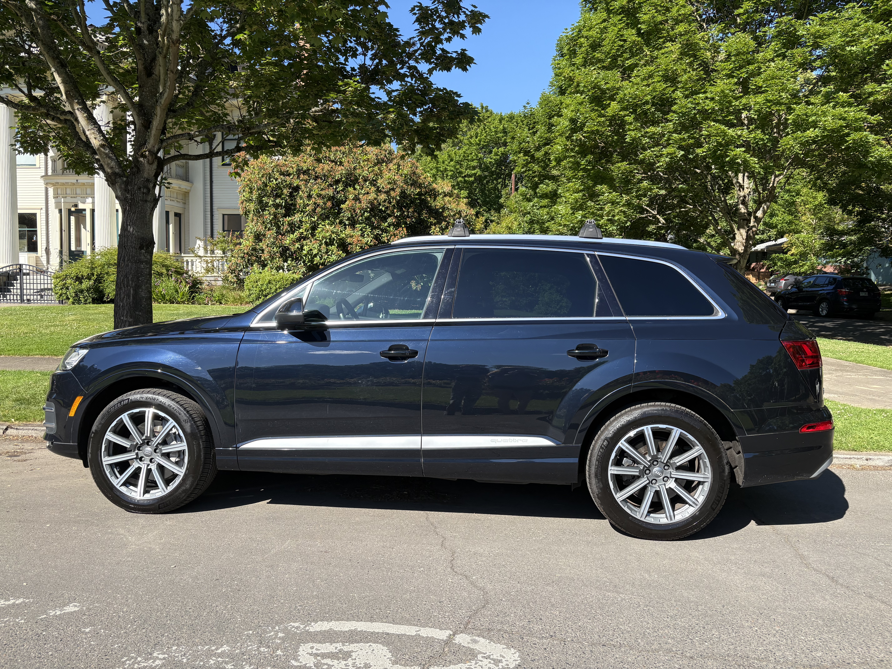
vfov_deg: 53.1
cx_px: 446
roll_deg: -0.3
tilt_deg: -2.7
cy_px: 334
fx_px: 670
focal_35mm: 26
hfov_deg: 67.3
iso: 64
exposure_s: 1/1393
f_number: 1.6
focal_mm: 5.96
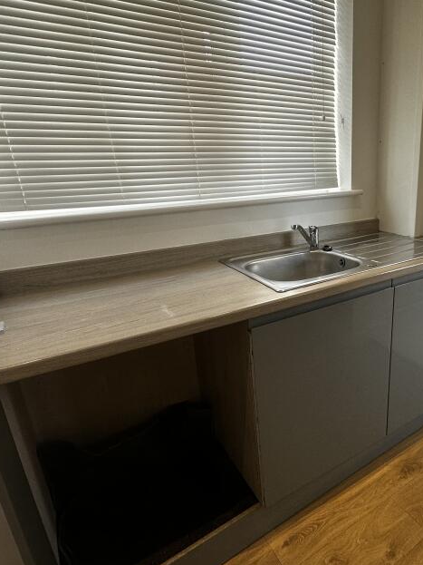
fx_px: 375
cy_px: 283
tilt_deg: -18.0
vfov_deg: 73.9
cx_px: 312
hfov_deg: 56.3
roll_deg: +2.2
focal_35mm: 23
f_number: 2.2
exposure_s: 1/100
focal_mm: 2.22
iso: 100
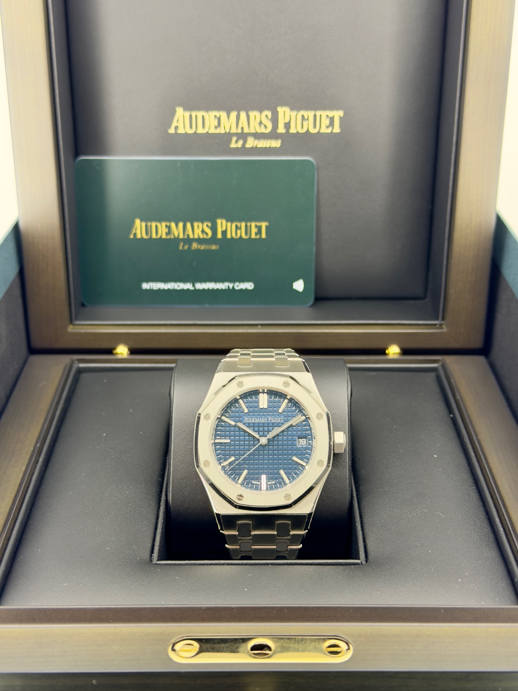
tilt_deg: -26.6
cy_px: 346
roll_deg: -0.8
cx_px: 259
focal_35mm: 48
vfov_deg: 39.7
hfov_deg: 30.3
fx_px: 958
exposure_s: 1/58
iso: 100
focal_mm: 6.76
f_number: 1.78
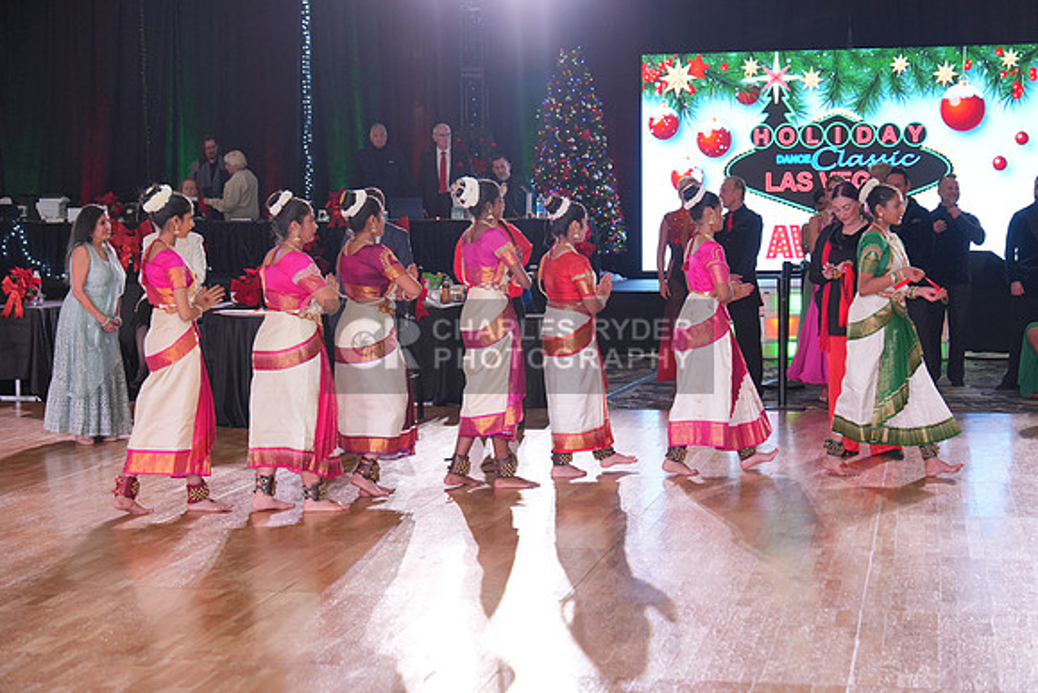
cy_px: 346
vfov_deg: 20.0
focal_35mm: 68
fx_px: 1961
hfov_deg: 29.6
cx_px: 519
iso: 1000
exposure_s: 1/250
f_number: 4
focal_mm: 68
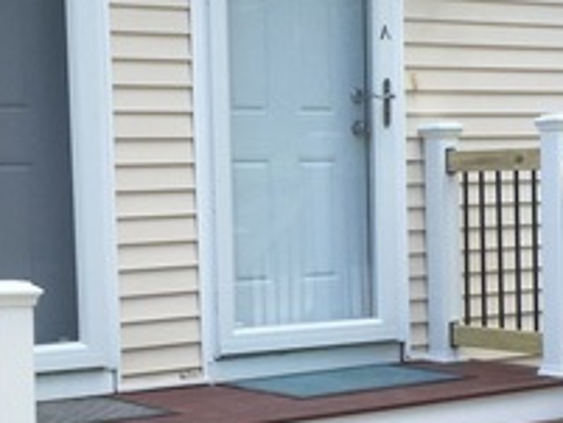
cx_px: 276
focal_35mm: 96
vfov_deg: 15.3
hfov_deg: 20.4
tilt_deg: -5.9
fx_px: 1562
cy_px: 325
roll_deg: +0.6
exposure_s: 1/120
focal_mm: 4.15
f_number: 2.2
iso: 32
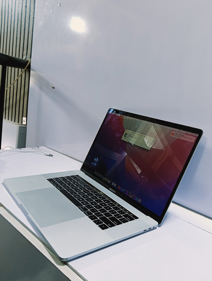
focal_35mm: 27
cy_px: 140
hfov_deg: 51.5
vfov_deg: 65.2
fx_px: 220
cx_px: 106
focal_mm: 3.98
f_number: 1.8
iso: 80
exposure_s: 1/33.3
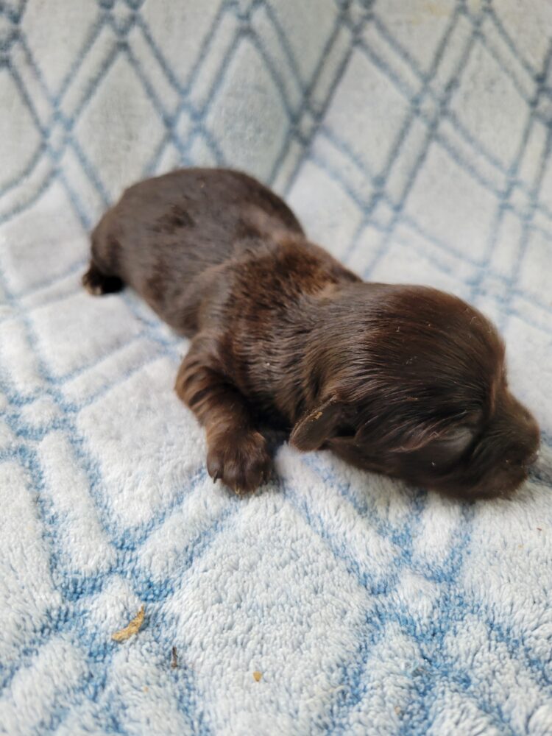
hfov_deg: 53.1
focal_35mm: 26
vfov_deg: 67.3
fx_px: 553
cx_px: 276
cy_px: 368
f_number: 1.8
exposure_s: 1/120
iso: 160
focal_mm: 5.4
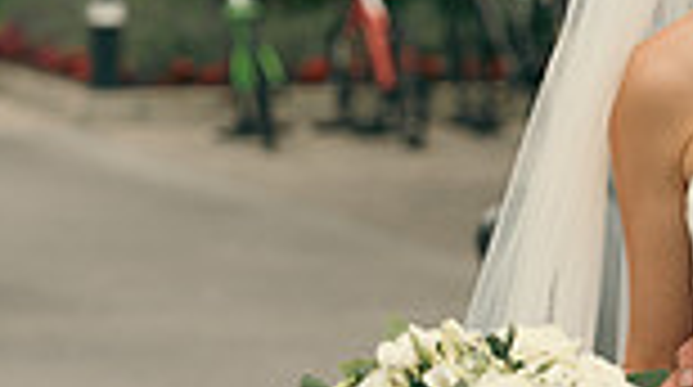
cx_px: 1066
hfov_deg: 7.6
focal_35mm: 277
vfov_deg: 4.4
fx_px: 5081
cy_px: 160
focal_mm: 70
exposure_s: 1/500
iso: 125
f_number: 3.5
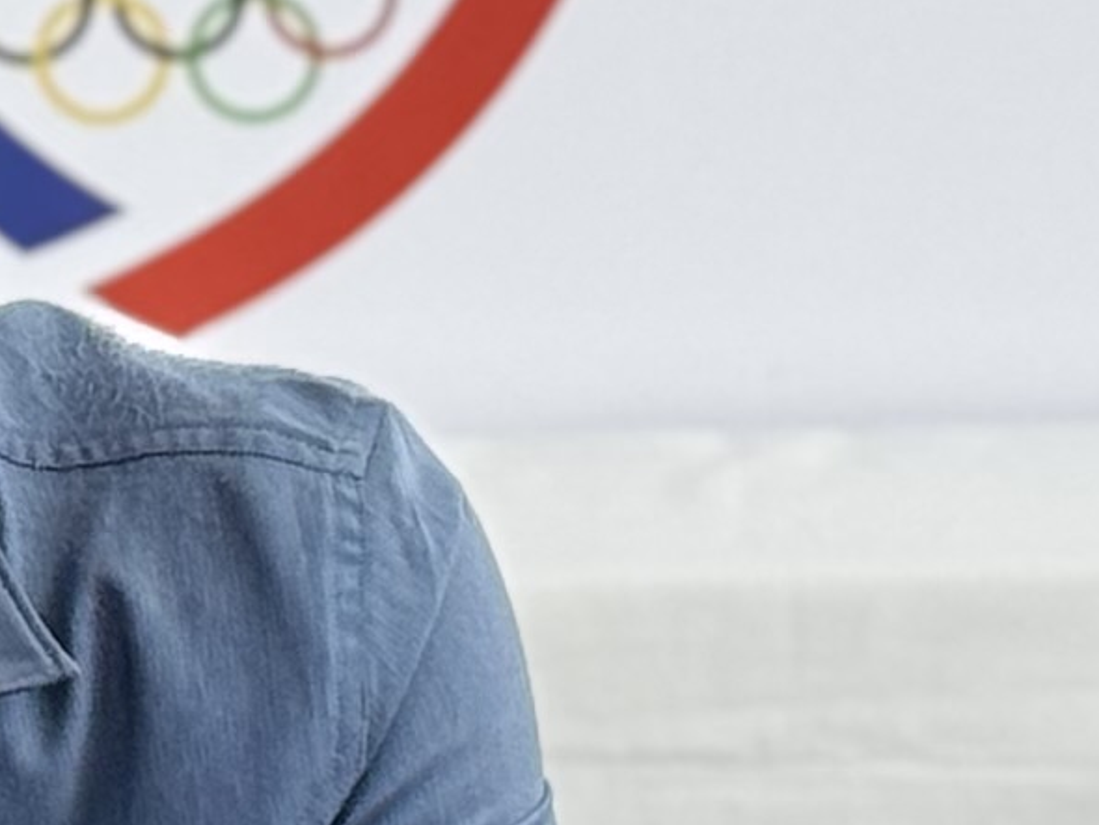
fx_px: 10418
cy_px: 726
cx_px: -360
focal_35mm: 328
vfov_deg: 4.5
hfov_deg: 6.0
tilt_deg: -11.2
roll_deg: +1.4
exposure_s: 1/58
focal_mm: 6.76
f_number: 1.78
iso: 64
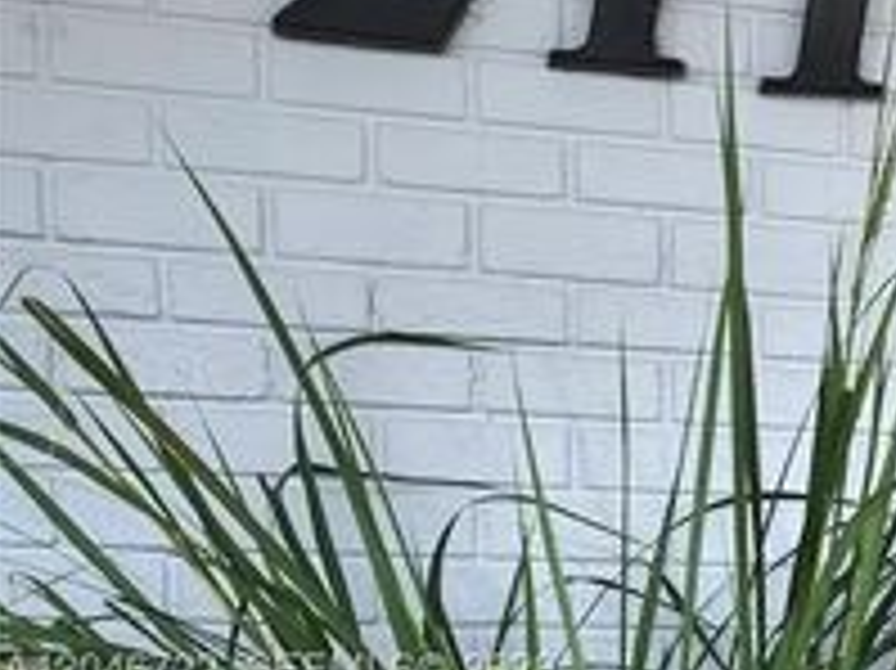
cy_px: 674
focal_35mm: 74
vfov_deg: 19.3
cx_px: 1436
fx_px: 1914
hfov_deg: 21.1
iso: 12
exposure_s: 1/833
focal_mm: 6.4
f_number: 1.8
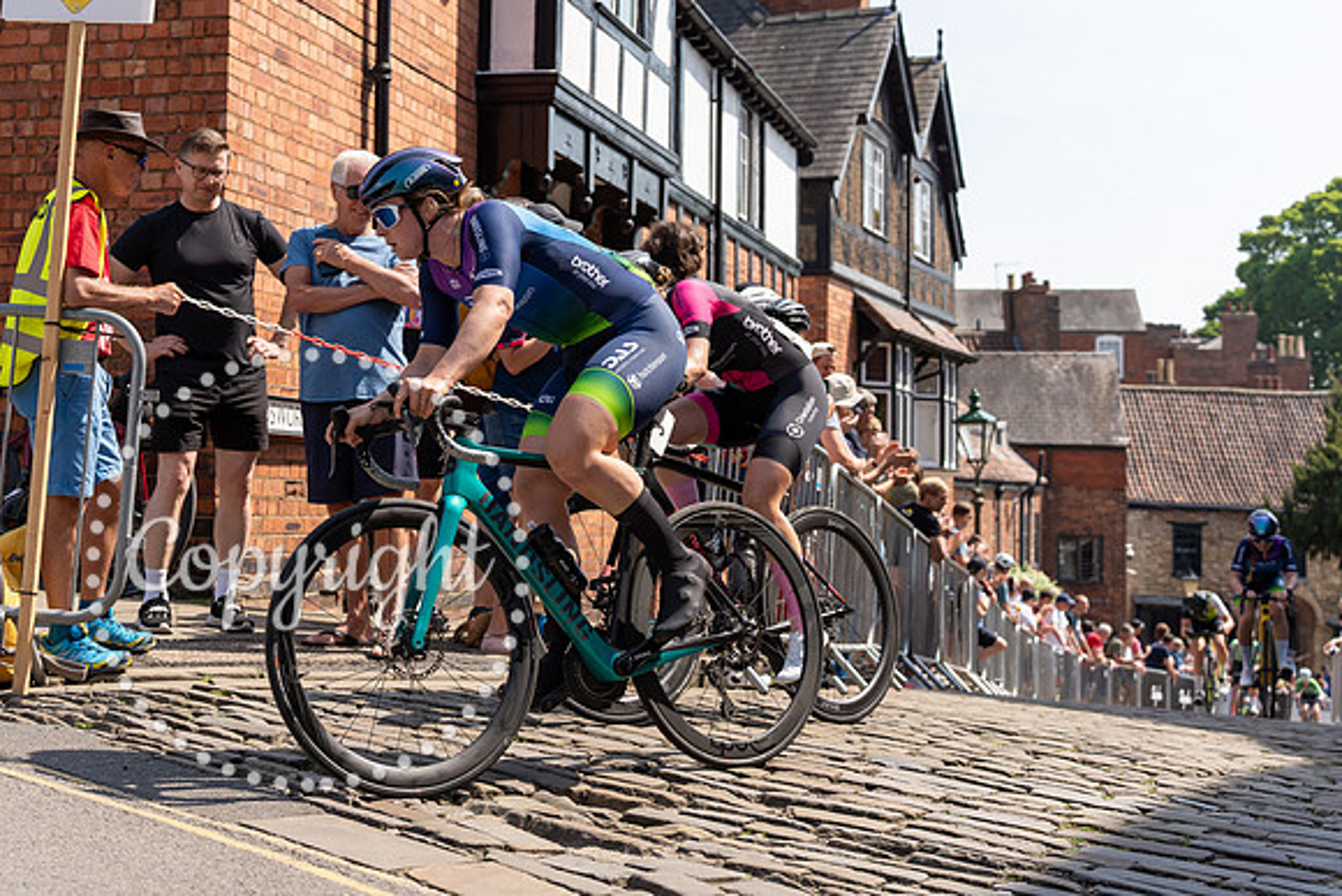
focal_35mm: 51
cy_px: 356
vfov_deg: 26.5
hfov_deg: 38.7
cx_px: 509
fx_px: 1896
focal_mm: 38
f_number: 3.5
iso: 160
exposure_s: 1/2500
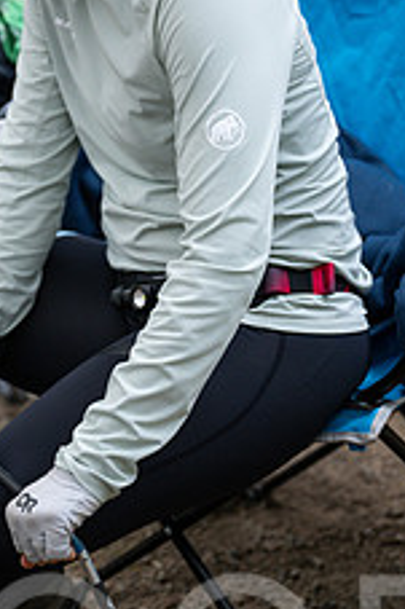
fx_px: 2248
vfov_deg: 15.4
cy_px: 252
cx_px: 72
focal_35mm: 133
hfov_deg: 10.3
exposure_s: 1/250
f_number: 2.8
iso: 1250
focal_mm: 67
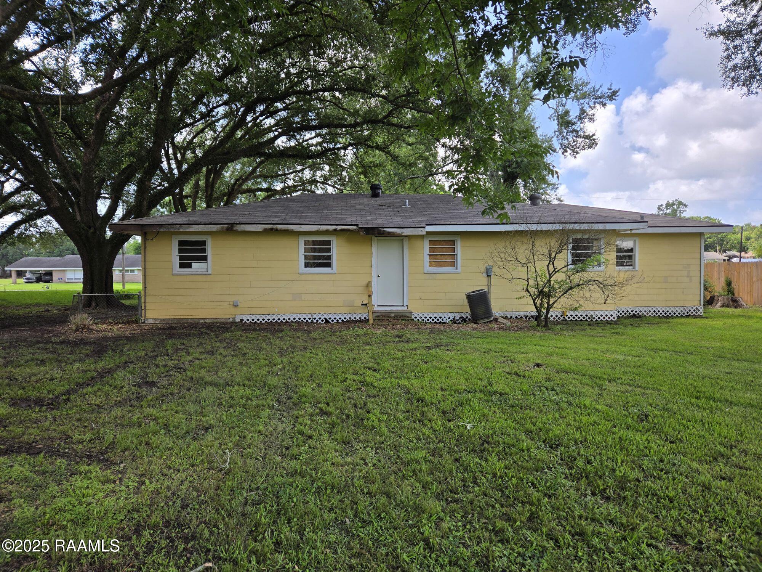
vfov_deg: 58.9
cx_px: 381
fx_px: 506
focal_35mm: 23
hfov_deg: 73.9
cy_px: 286
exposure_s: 1/805
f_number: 1.8
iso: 25
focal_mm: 5.4
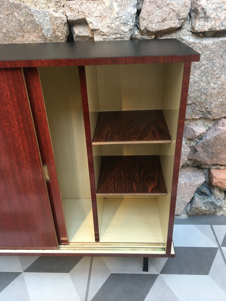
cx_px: 113
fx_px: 252
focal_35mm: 29
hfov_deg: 48.2
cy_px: 150
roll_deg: +1.3
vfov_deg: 61.7
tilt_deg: -27.6
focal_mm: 4.15
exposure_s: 1/33
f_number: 2.2
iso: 125
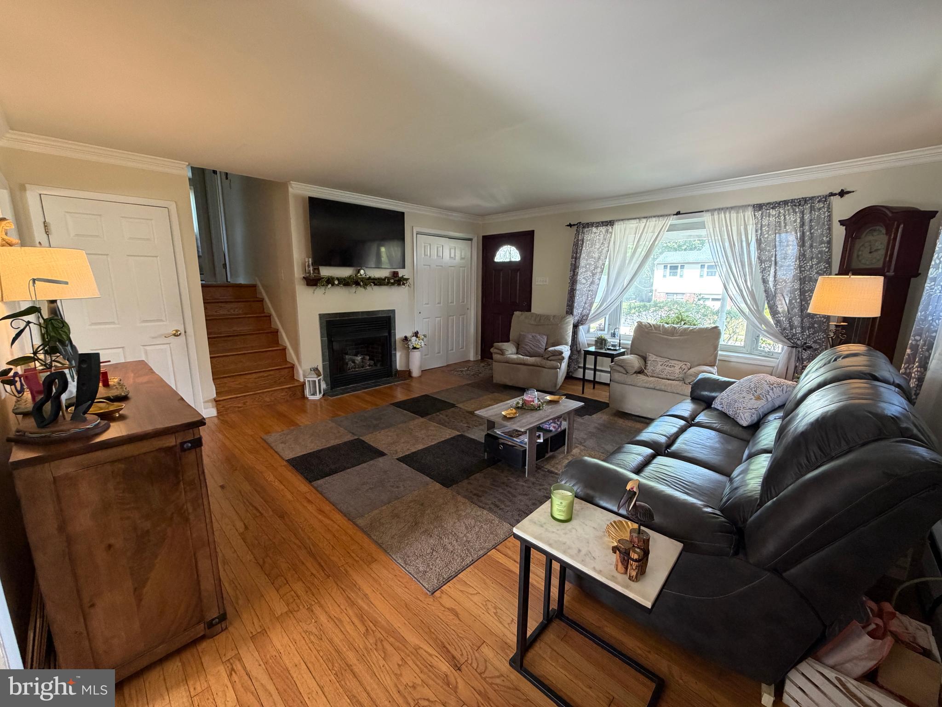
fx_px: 381
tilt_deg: -10.4
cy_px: 354
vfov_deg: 85.7
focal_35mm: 14
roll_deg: +0.1
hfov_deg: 102.1
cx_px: 471
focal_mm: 2.22
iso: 250
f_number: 2.2
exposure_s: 1/60
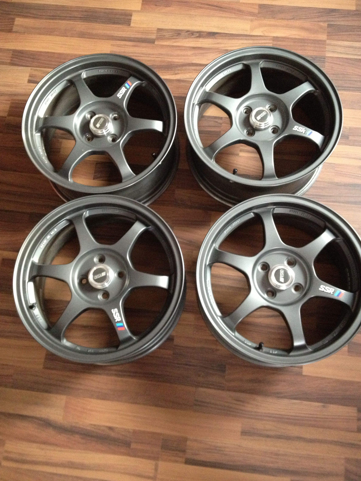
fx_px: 501
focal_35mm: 36
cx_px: 179
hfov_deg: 39.7
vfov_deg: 51.4
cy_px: 242
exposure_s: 1/15
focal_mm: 4.28
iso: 500
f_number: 2.4
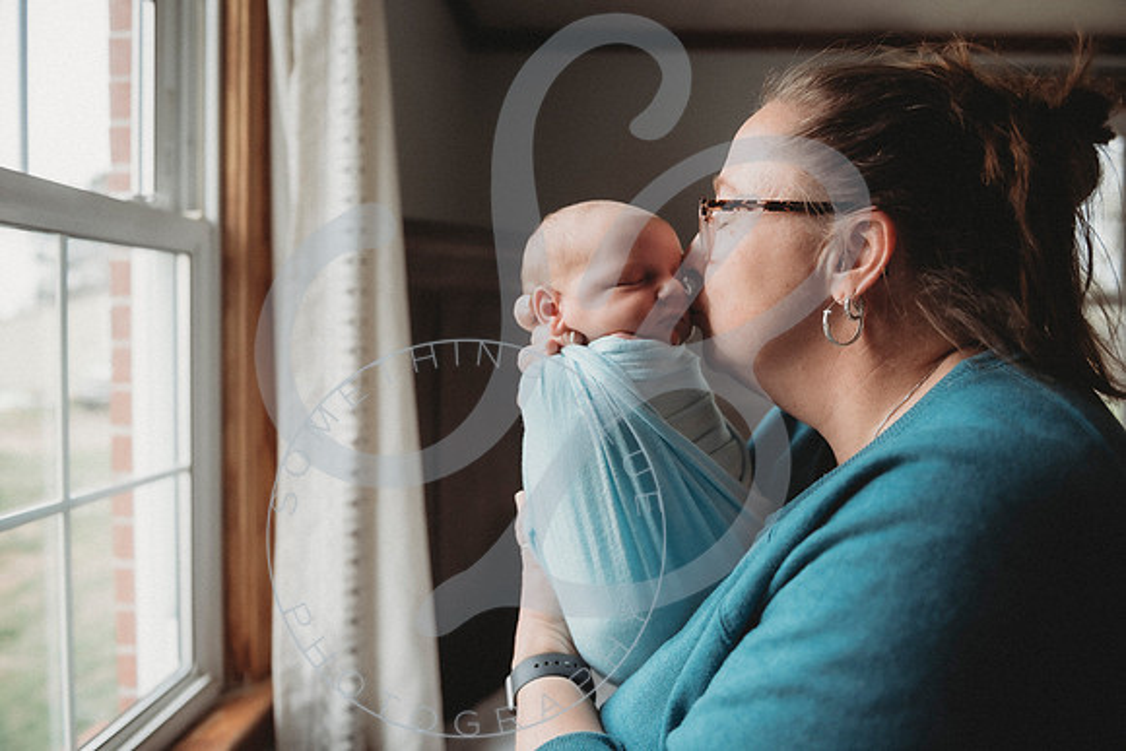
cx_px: 563
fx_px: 876
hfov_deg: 65.5
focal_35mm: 28
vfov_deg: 46.4
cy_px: 376
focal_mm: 28
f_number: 2.8
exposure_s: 1/125
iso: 200
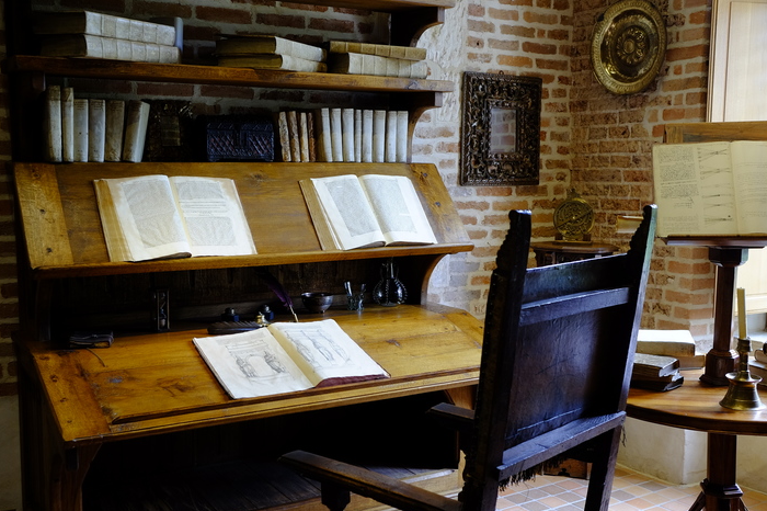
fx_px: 852
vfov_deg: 33.4
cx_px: 339
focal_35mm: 40
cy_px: 264
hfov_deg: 48.4
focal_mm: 23
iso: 400
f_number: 4
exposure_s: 1/30
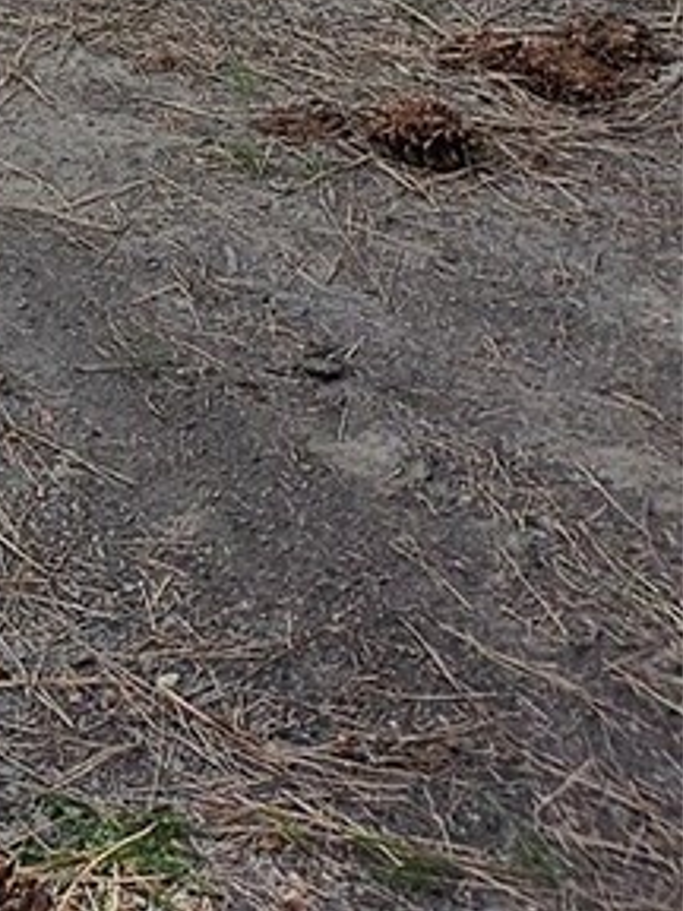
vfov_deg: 13.6
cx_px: -1021
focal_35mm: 120
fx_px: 3157
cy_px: -1009
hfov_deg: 10.4
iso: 50
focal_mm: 5
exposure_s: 1/1096
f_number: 1.8
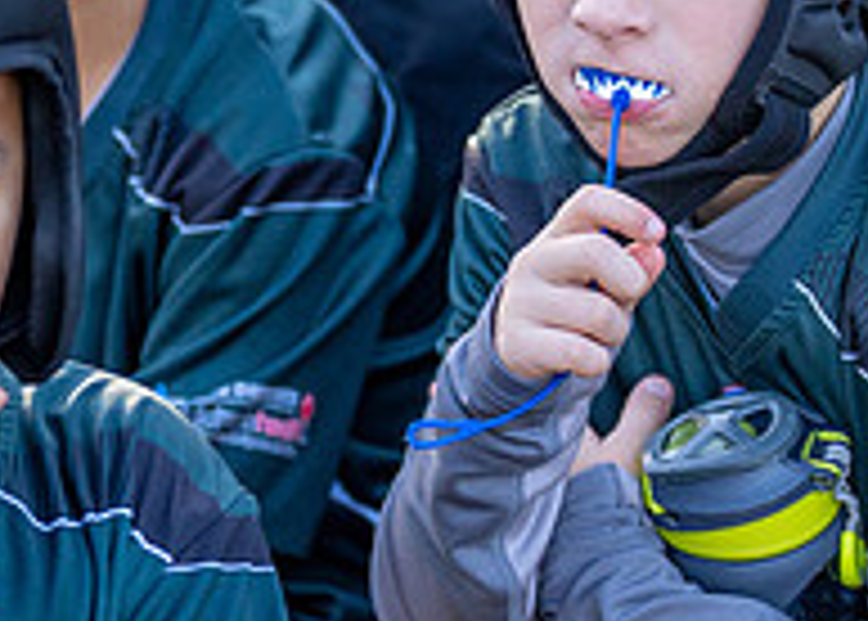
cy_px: 208
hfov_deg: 6.5
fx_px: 7595
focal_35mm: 308
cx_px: 557
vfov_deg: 4.7
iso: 250
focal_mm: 91
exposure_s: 1/1000
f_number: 2.8
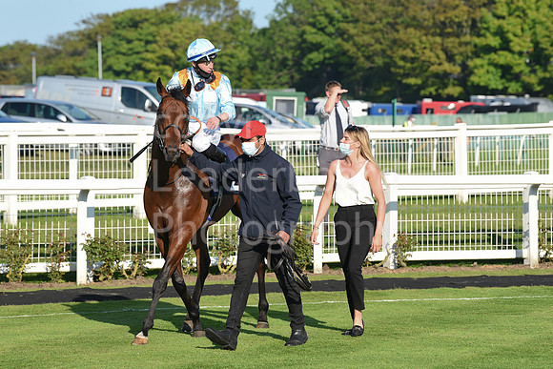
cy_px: 184
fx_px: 2842
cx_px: 276
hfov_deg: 11.1
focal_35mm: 185
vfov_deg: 7.4
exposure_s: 1/1250
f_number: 6.3
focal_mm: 185
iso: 500
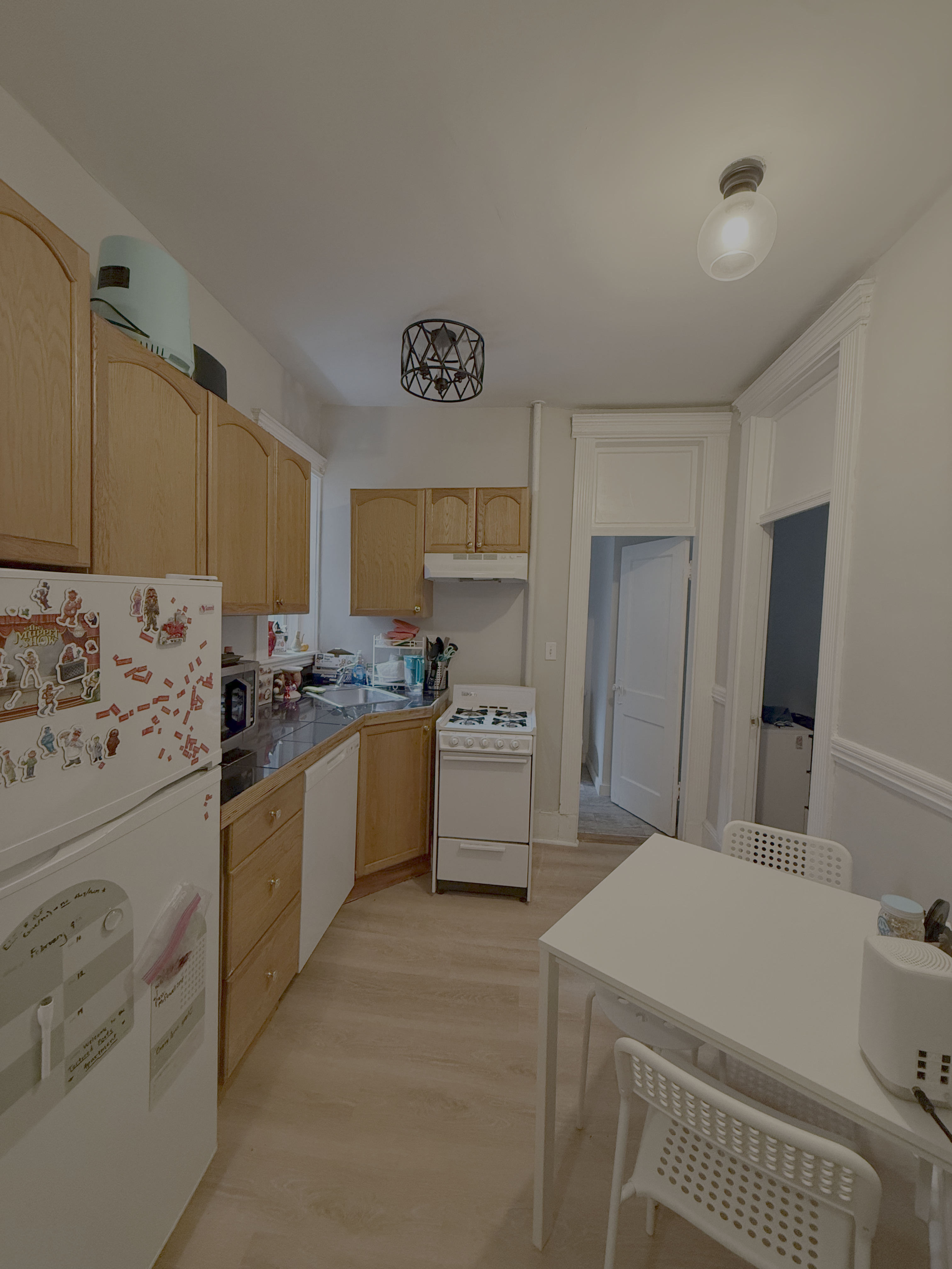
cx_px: 476
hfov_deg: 85.7
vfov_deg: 102.1
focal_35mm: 14
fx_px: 513
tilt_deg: -1.0
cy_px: 634
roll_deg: -2.4
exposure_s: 1/60
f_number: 2.2
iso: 500
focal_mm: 2.22
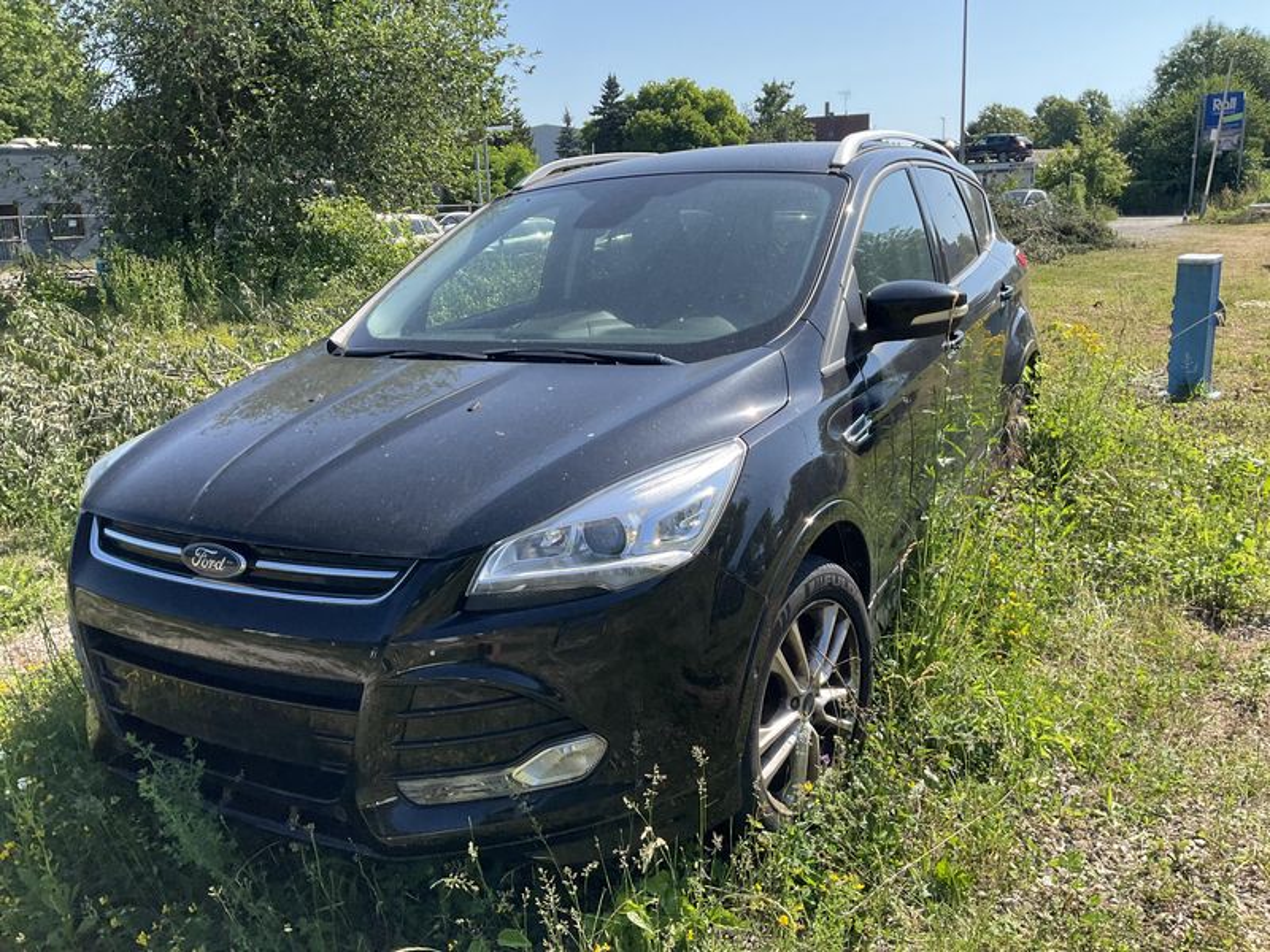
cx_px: 635
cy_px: 476
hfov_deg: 61.7
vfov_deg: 48.2
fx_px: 1064
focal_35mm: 29
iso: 25
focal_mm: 3
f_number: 1.8
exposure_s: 1/842
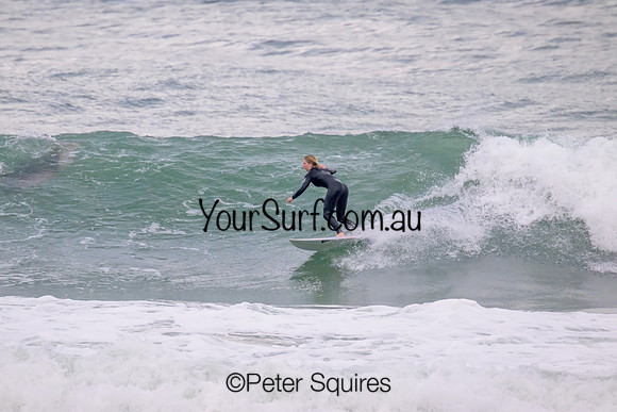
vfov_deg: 1.6
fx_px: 14320
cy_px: 206
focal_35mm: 835
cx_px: 308
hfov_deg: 2.5
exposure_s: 1/2000
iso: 2000
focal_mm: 800
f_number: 11
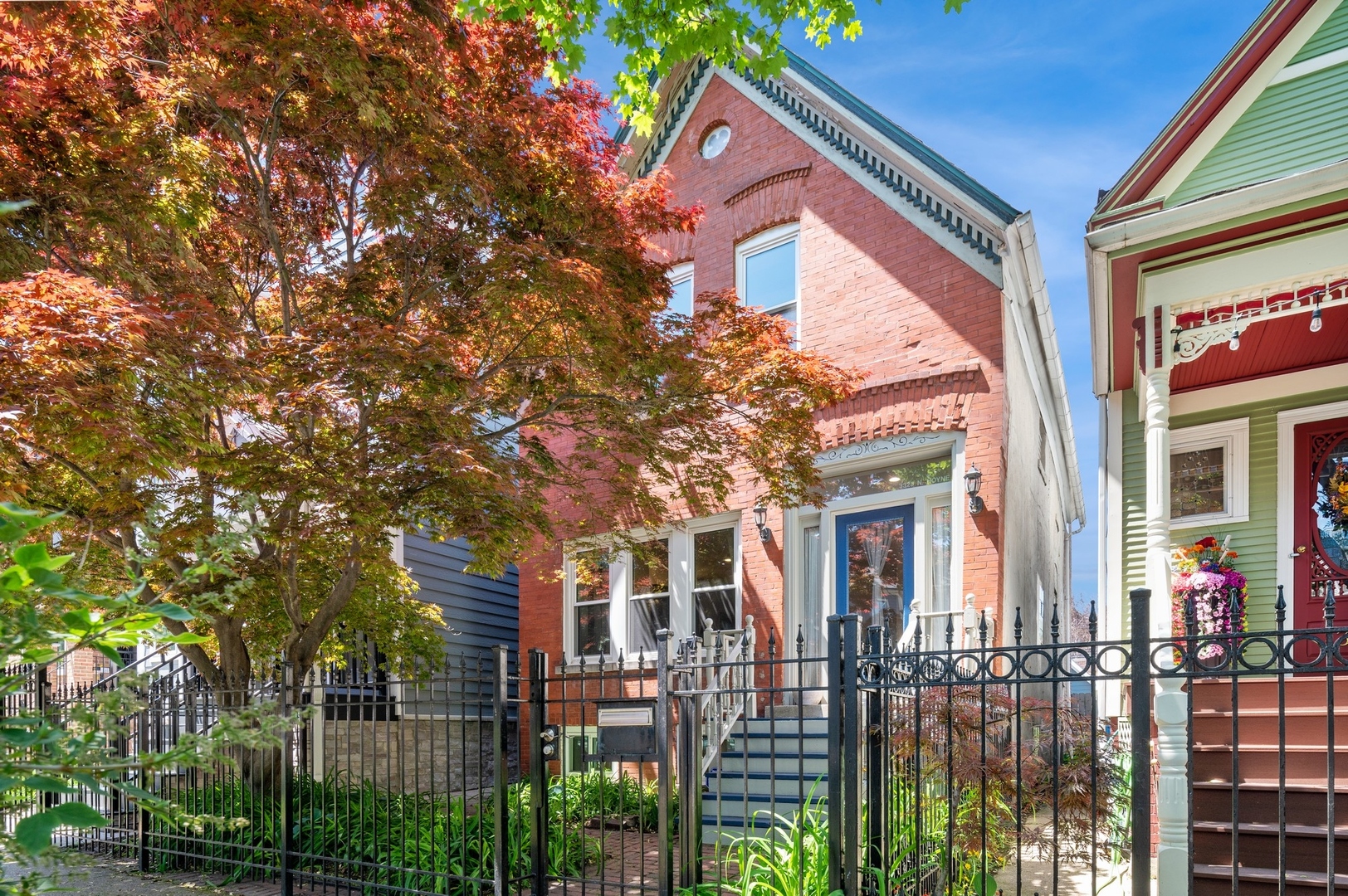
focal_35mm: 19
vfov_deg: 64.5
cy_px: 448
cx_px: 674
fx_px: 711
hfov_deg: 87.0
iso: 400
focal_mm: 19
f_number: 10
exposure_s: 1/25
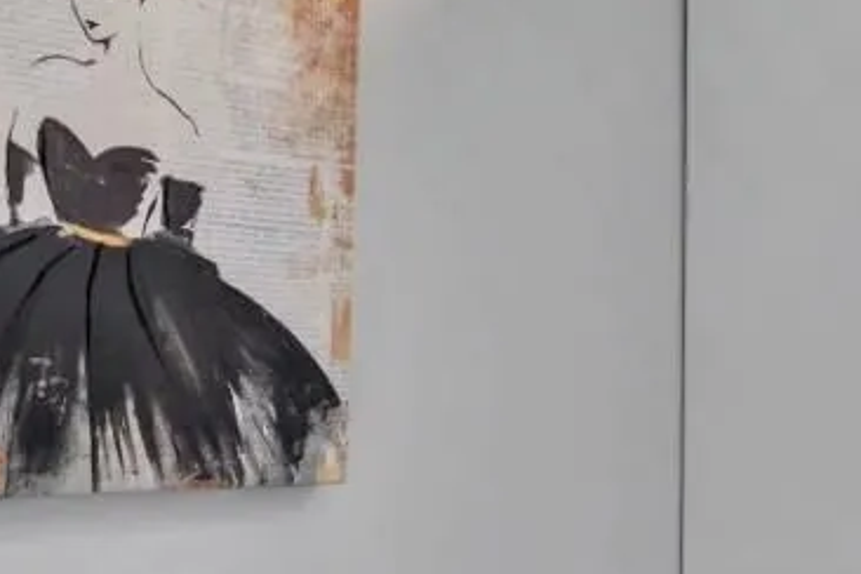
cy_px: 285
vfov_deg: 21.9
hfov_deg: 30.8
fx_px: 1483
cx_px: 786
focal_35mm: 62
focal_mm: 14
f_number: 8
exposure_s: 1/20
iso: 400
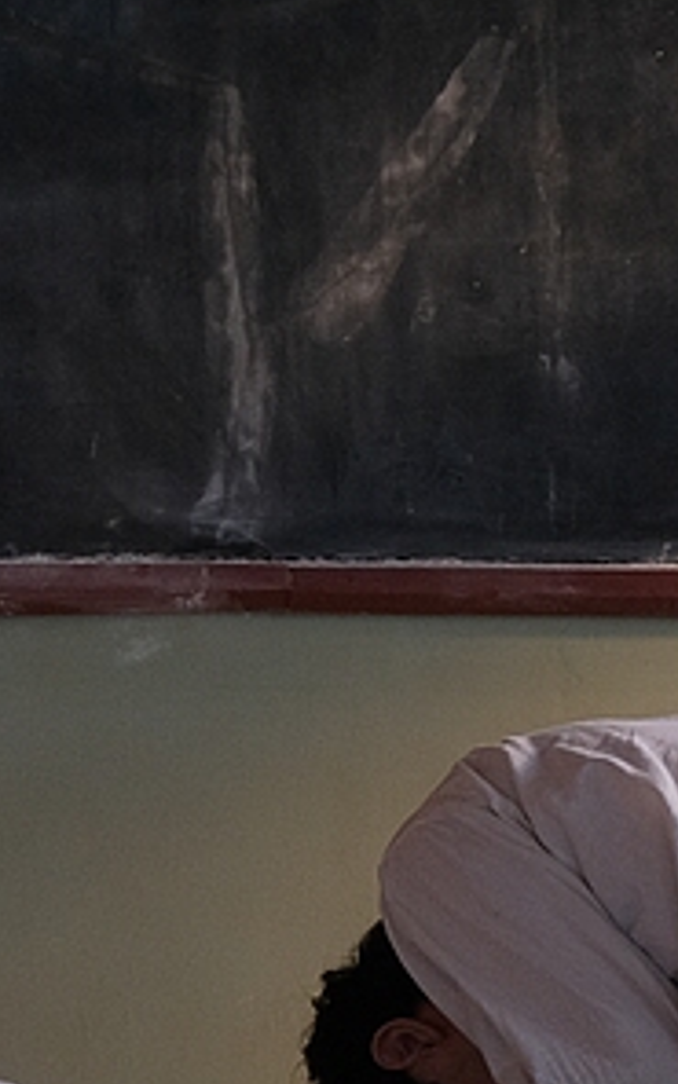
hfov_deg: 6.8
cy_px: 222
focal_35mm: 185
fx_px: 5469
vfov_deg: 11.3
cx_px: -718
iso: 800
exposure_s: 1/125
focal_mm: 27.7
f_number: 4
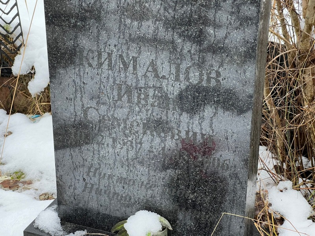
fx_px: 701
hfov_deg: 25.3
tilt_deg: -25.4
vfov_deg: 19.1
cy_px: 118
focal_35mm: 77
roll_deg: +0.4
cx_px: 158
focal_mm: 9
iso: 200
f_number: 2.8
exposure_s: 1/99
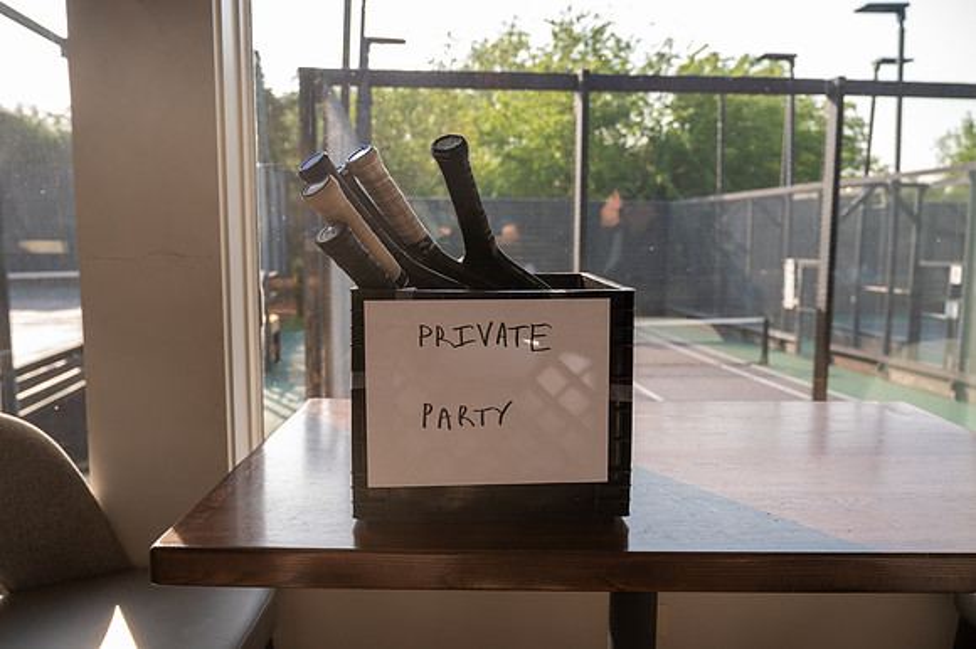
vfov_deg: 44.9
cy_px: 324
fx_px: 786
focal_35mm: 29
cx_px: 488
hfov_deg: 63.7
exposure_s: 1/500
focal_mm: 29
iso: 640
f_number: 4.5
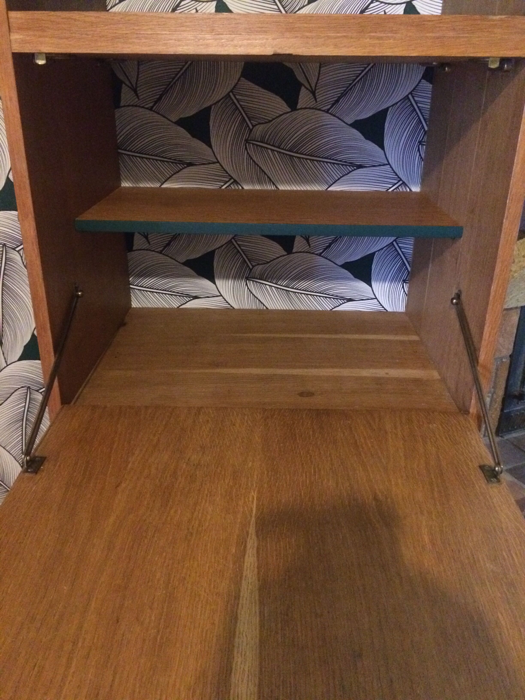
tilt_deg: -27.5
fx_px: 586
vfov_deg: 61.7
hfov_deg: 48.2
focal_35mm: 29
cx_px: 262
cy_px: 350
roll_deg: +1.5
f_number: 2.2
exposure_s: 1/17
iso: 640
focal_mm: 4.15
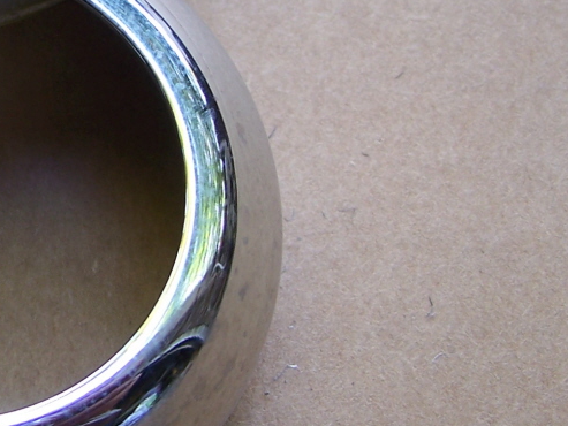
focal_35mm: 120
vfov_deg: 12.3
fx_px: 1970
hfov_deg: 15.8
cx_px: -109
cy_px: 54
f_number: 2.8
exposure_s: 1/40
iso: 64
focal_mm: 7.8
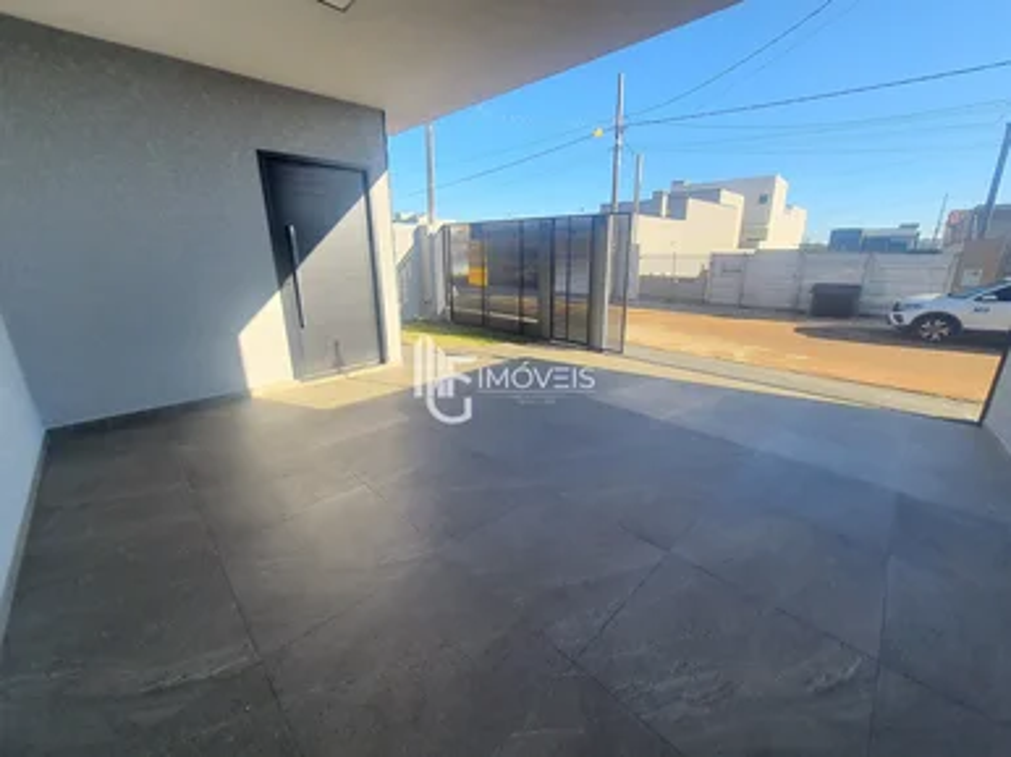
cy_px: 378
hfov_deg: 106.2
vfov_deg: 89.9
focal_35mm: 13
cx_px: 506
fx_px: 379
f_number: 2.2
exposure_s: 1/510
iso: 50
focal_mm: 1.74
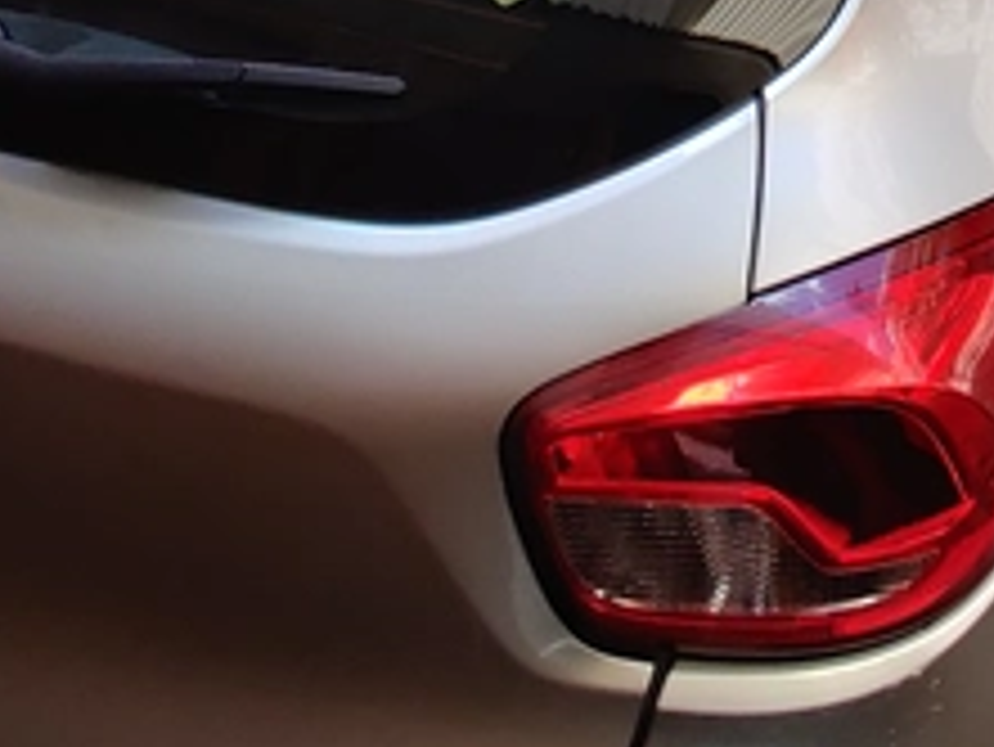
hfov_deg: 36.5
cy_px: -482
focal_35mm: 47
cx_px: 985
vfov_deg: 22.7
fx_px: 1350
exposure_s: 1/100
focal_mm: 2.25
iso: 200
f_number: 2.2
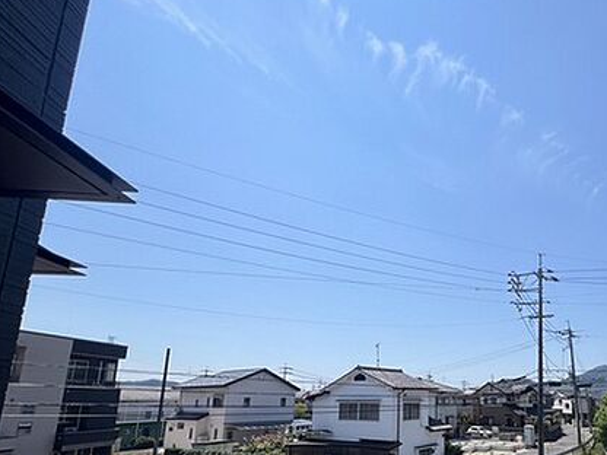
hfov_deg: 76.0
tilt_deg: +10.6
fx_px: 351
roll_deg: +0.5
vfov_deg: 62.9
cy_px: 330
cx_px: 452
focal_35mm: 20
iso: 32
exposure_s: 1/1876
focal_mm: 1.57
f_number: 1.8
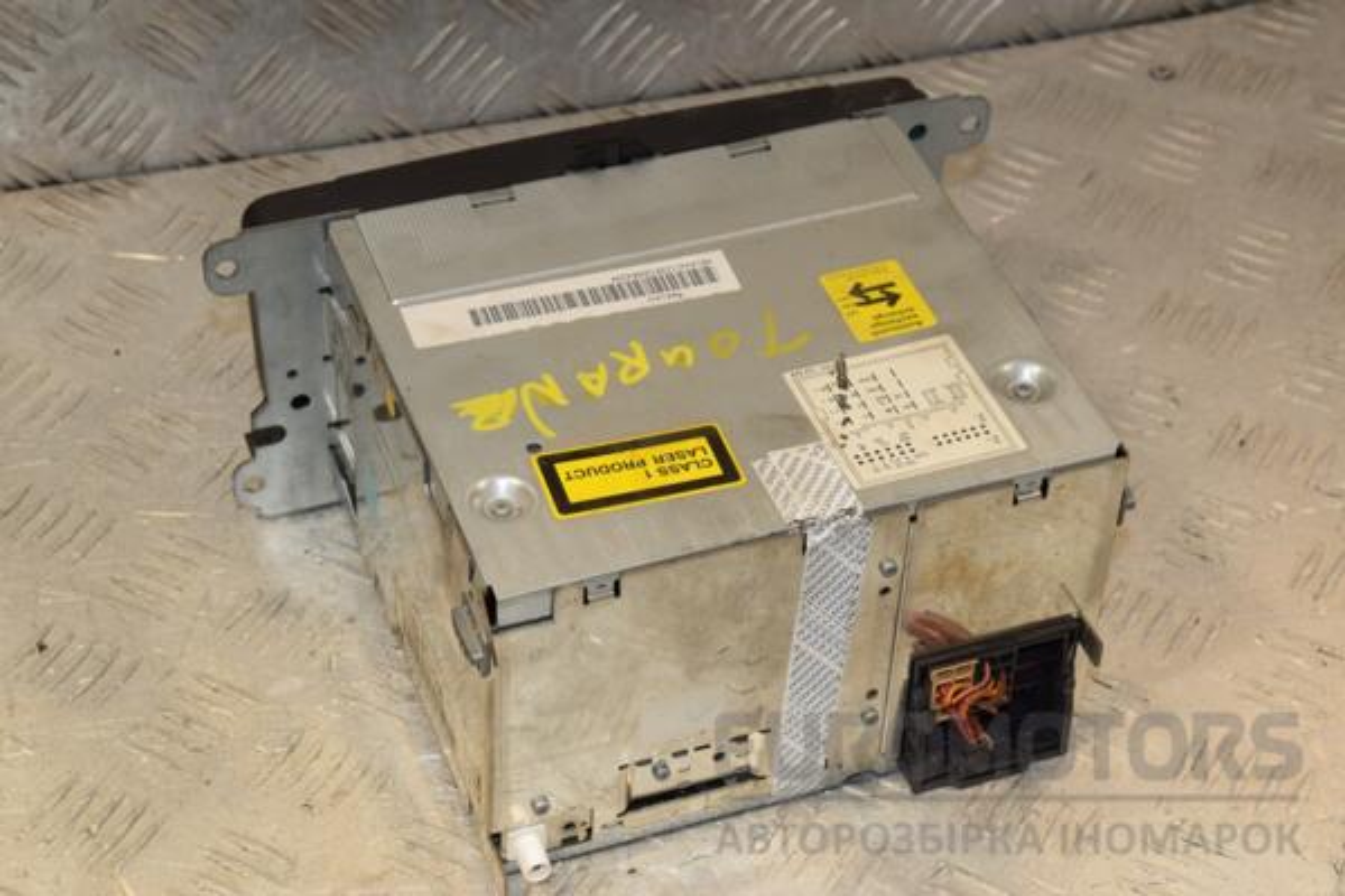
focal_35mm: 78
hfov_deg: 26.0
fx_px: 2914
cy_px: 448
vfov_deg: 17.5
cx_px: 672
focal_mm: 52
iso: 800
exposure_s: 1/200
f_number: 9
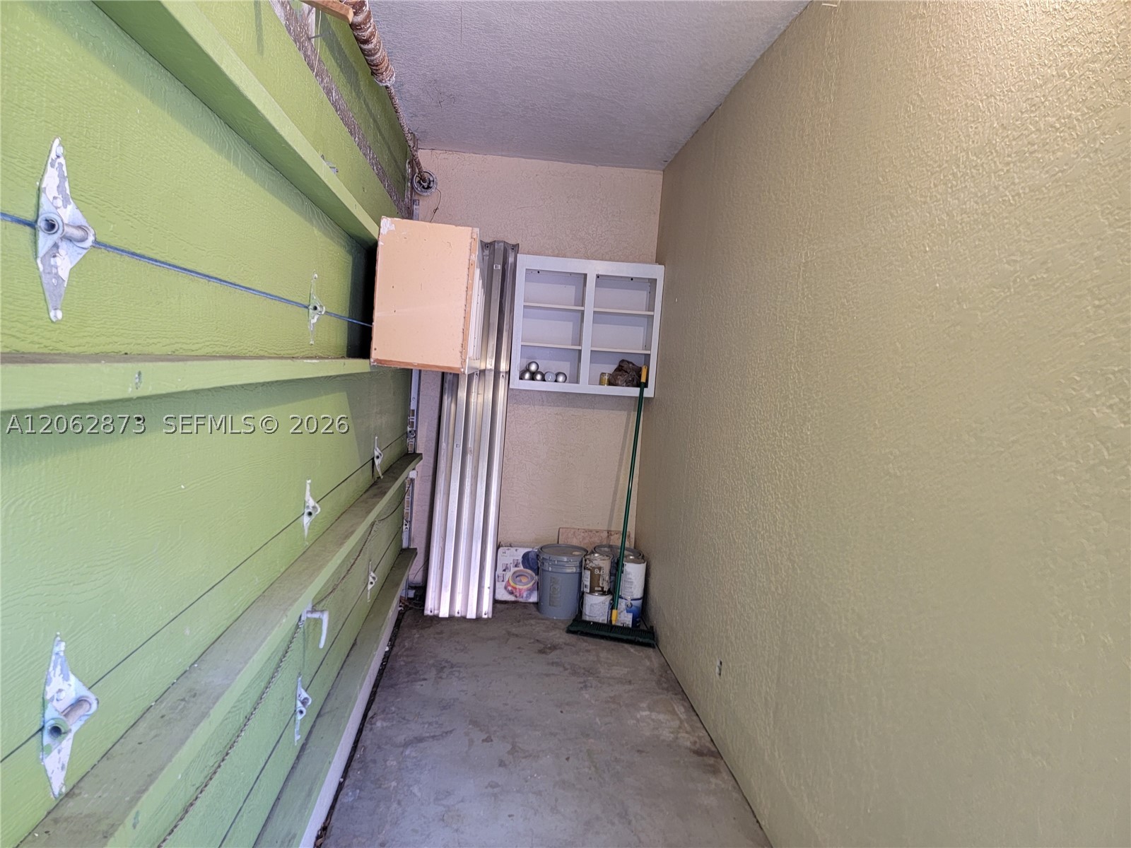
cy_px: 424
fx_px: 784
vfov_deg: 56.8
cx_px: 566
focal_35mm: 24
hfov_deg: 71.6
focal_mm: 6.7
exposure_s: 1/40
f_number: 1.8
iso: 200
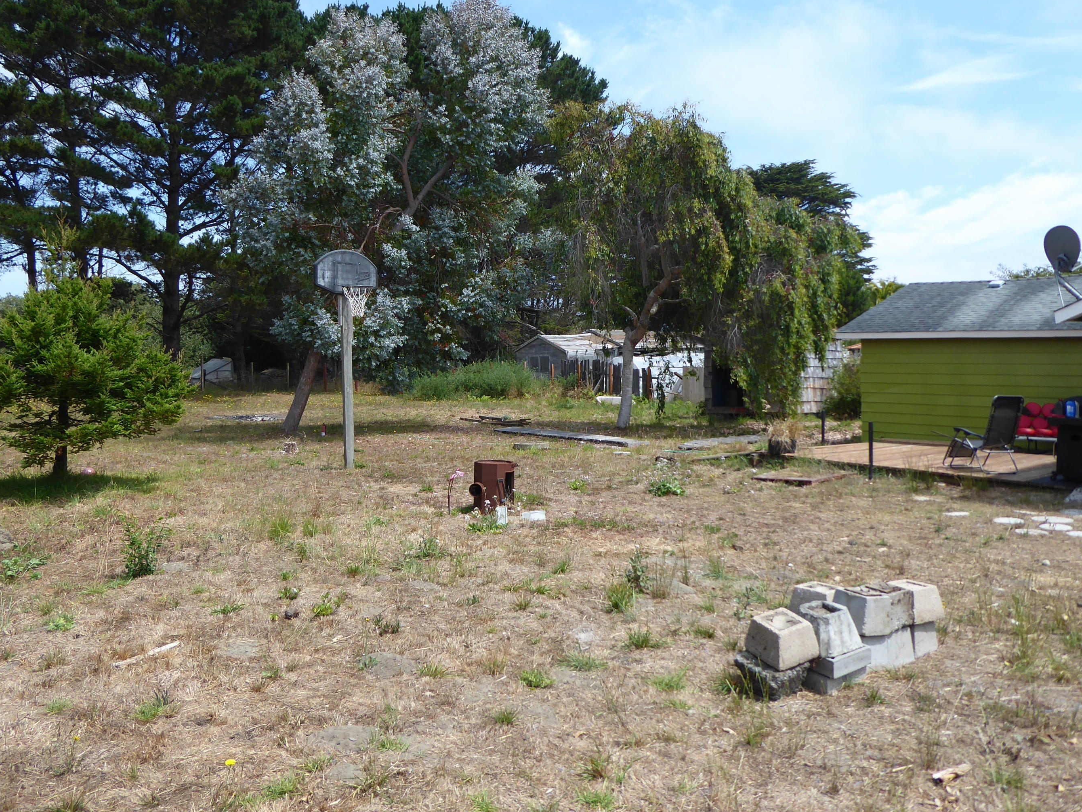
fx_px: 875
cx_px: 520
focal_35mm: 28
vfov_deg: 49.7
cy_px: 378
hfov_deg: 63.4
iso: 80
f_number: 3.3
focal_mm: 4.3
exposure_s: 1/500
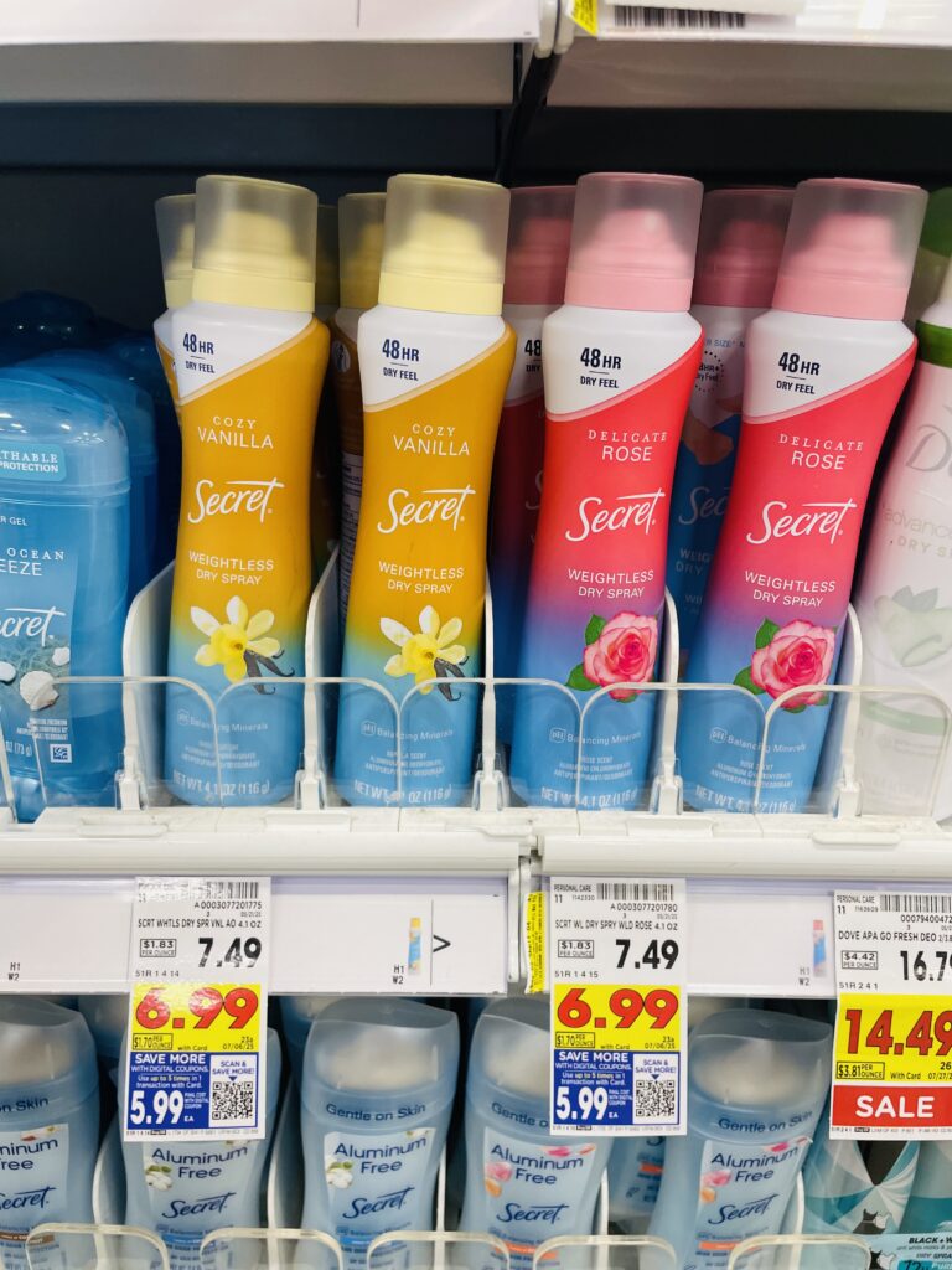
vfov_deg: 67.3
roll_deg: -0.3
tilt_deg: -21.8
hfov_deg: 53.1
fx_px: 953
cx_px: 476
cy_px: 635
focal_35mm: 26
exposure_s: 1/120
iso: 125
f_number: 1.6
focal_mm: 4.2
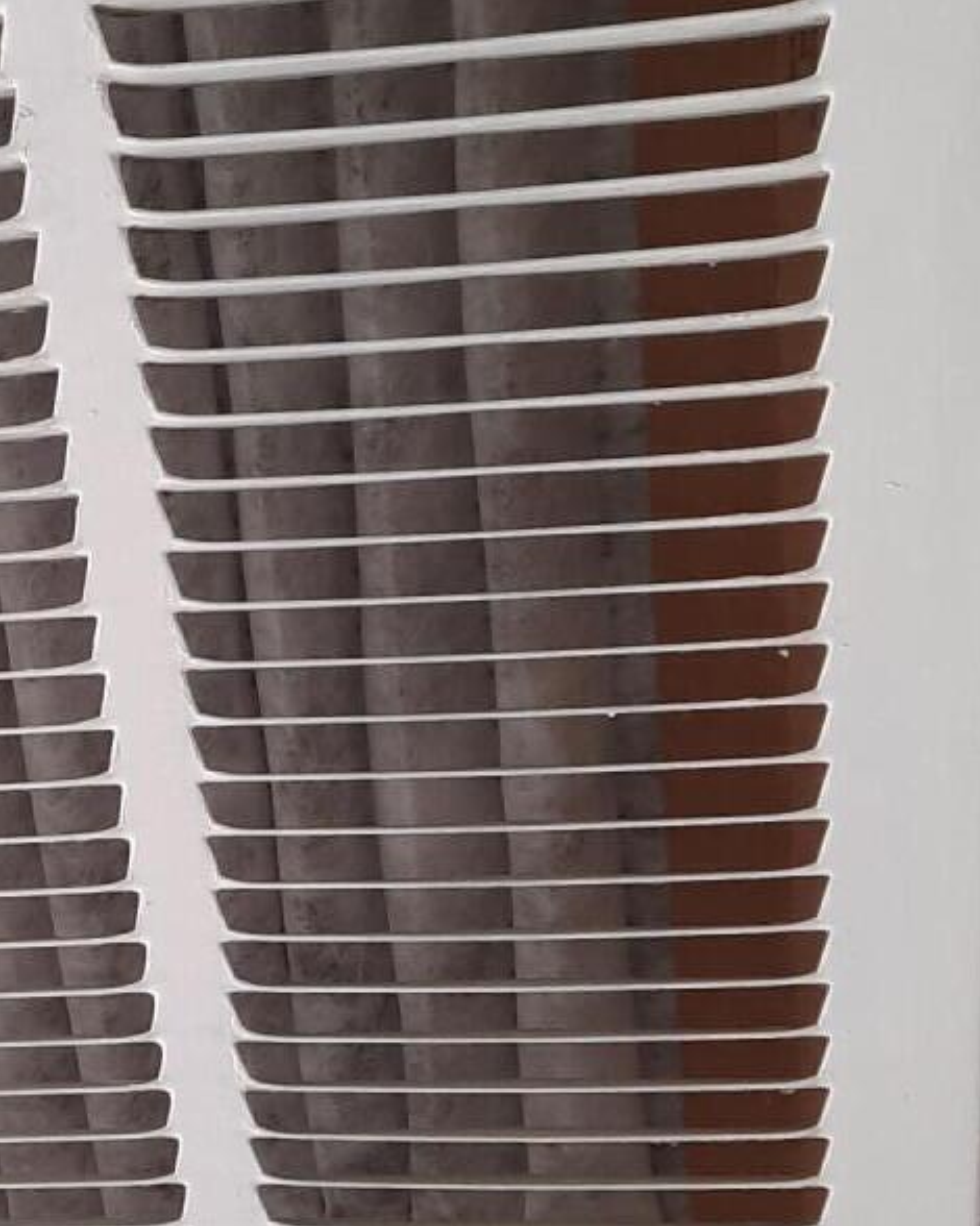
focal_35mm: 83
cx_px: -88
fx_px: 3011
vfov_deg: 23.0
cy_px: 746
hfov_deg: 17.9
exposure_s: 1/60
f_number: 2
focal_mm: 4.6
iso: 64
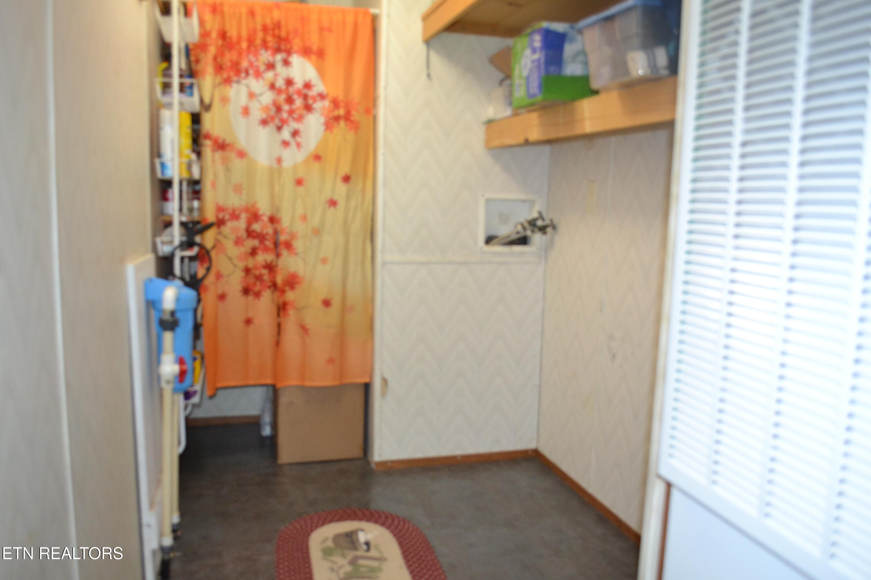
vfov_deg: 47.9
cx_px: 436
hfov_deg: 67.4
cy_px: 290
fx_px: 653
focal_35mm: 27
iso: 1250
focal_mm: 18
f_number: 3.5
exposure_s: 1/60
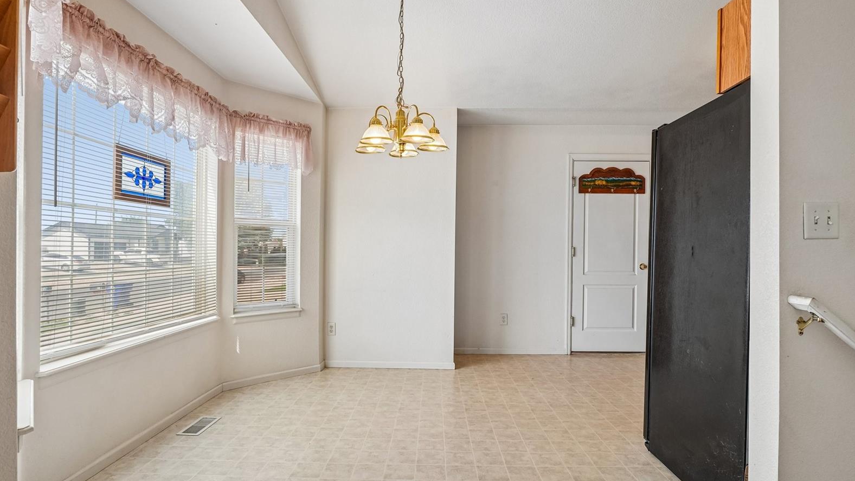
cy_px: 252
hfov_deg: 94.2
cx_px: 425
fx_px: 397
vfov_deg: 62.3
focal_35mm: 18
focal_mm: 11
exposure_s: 1/45
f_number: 8
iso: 100
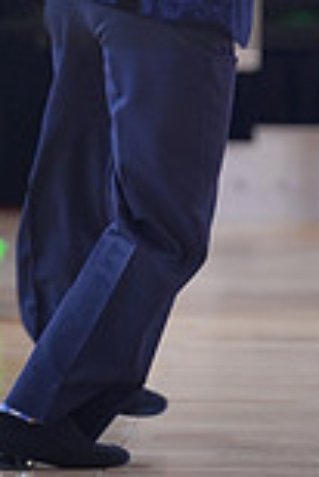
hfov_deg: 3.0
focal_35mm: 455
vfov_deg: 4.5
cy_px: -53
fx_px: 6034
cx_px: 469
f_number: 2
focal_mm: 121
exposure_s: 1/500
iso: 1000
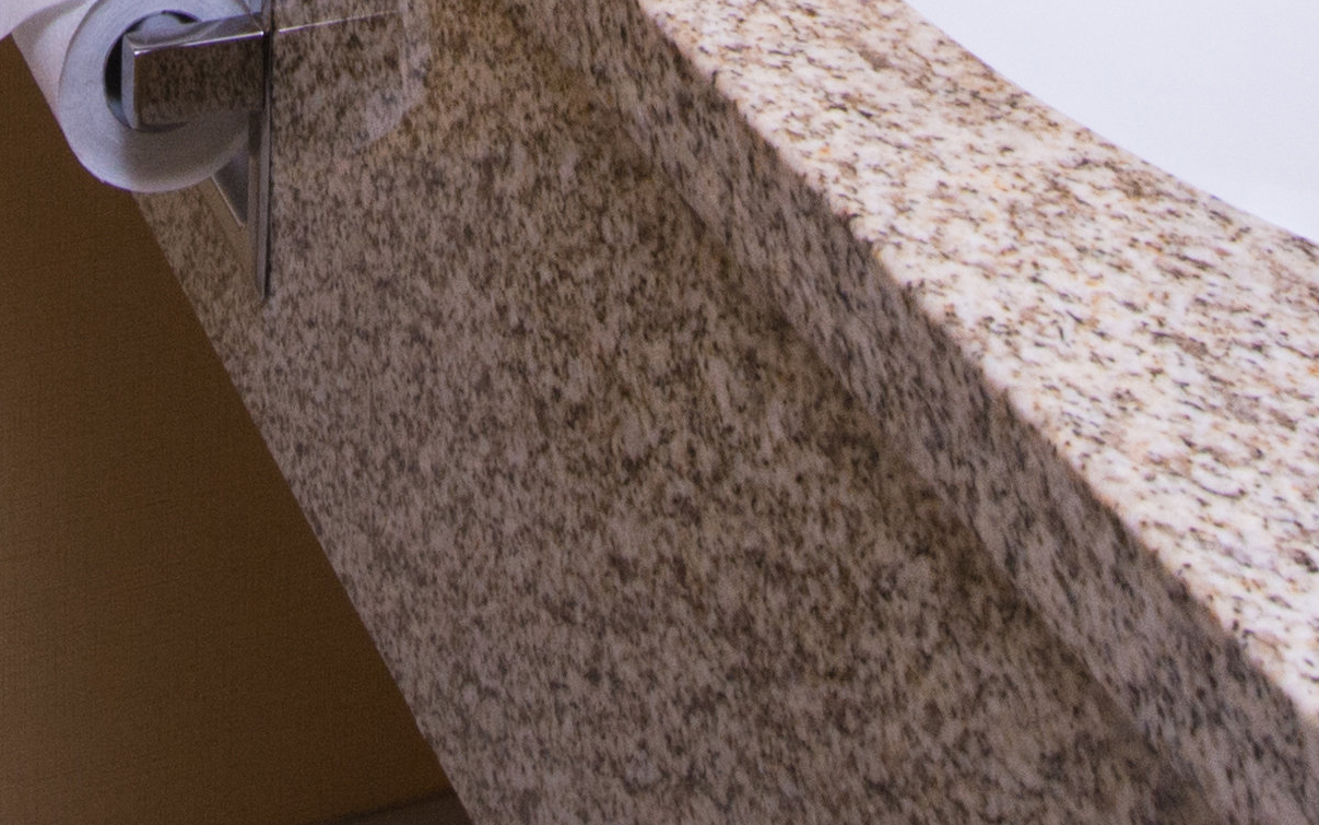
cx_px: 185
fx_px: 3128
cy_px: -1548
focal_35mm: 87
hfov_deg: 23.3
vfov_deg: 10.9
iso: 400
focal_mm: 14
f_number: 13
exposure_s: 1/30
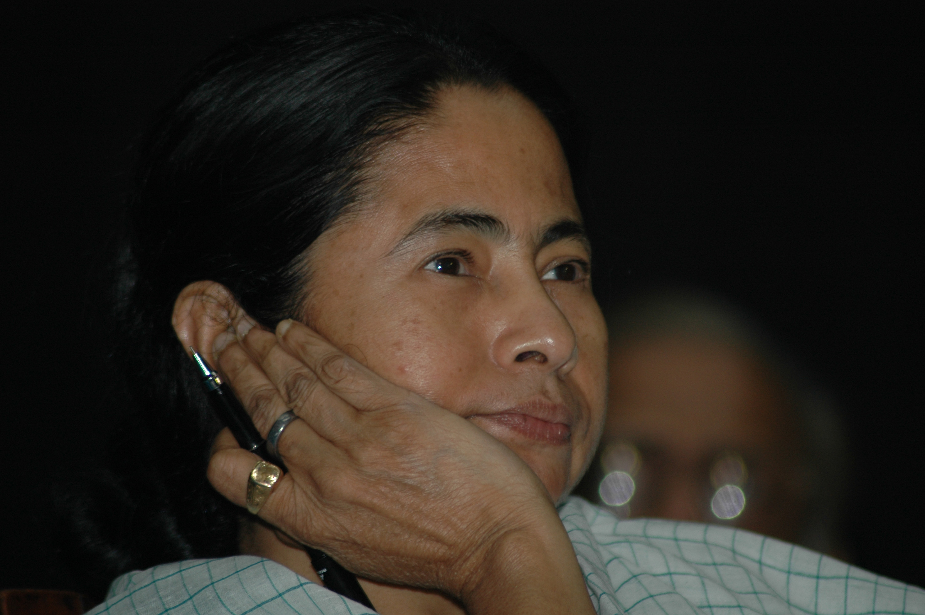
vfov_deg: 3.0
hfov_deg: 4.6
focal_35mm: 450
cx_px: 462
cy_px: 308
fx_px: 11552
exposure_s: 1/60
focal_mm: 300
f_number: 5.6
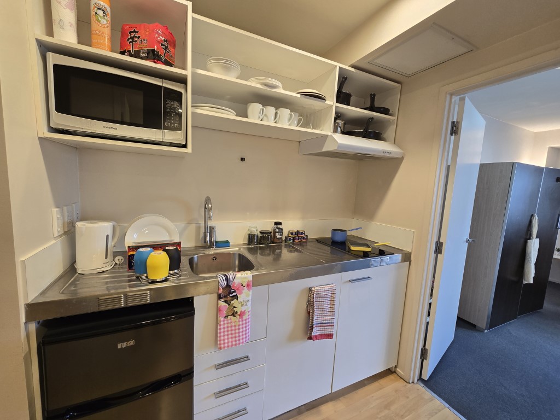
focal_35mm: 13
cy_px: 210
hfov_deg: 106.2
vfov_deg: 89.9
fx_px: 210
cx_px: 280
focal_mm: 2.2
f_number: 2.2
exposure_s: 1/50
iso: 64
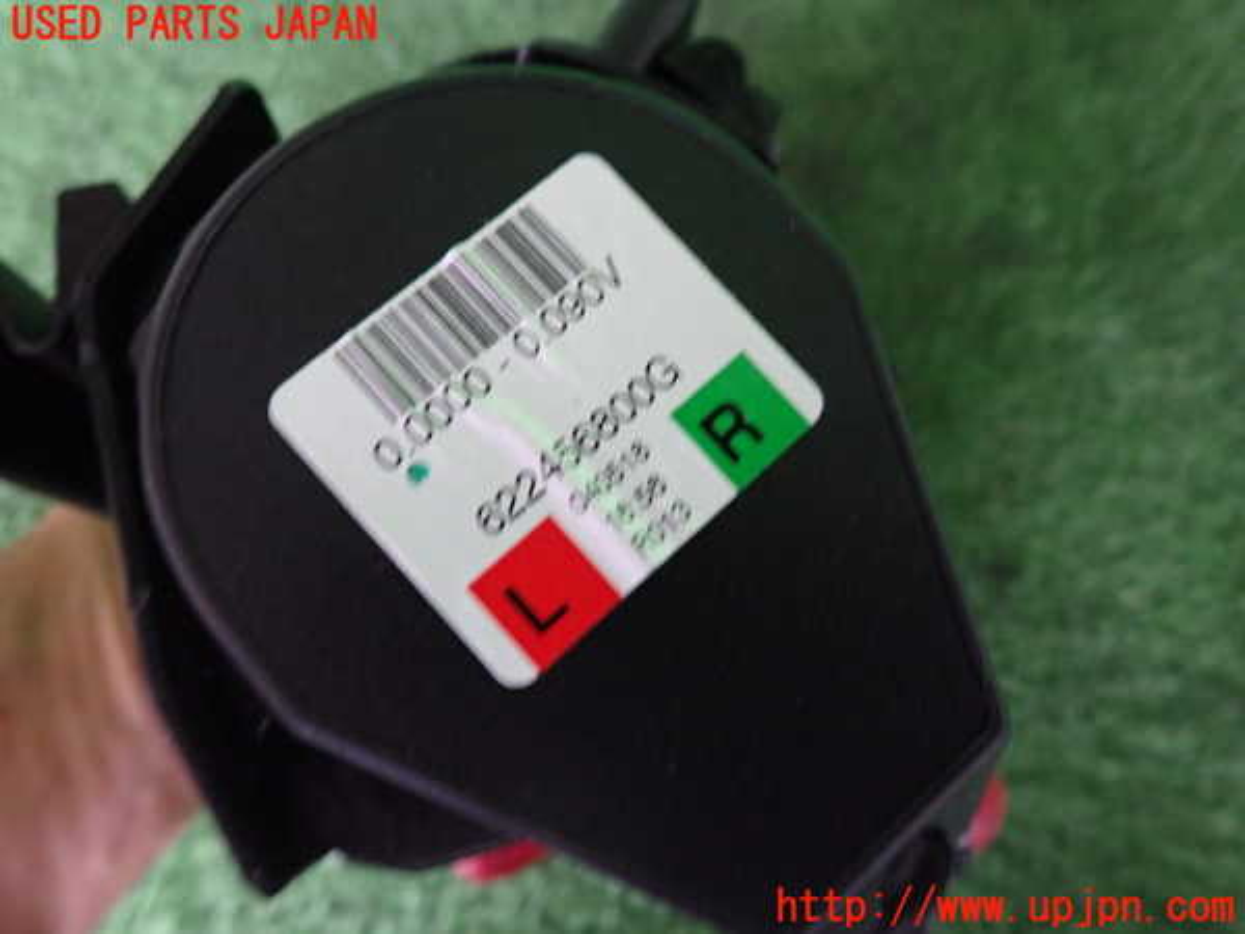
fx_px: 899
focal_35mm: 25
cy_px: 467
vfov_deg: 54.9
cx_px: 622
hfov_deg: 69.4
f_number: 2
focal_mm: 4.5
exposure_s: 1/30
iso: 500
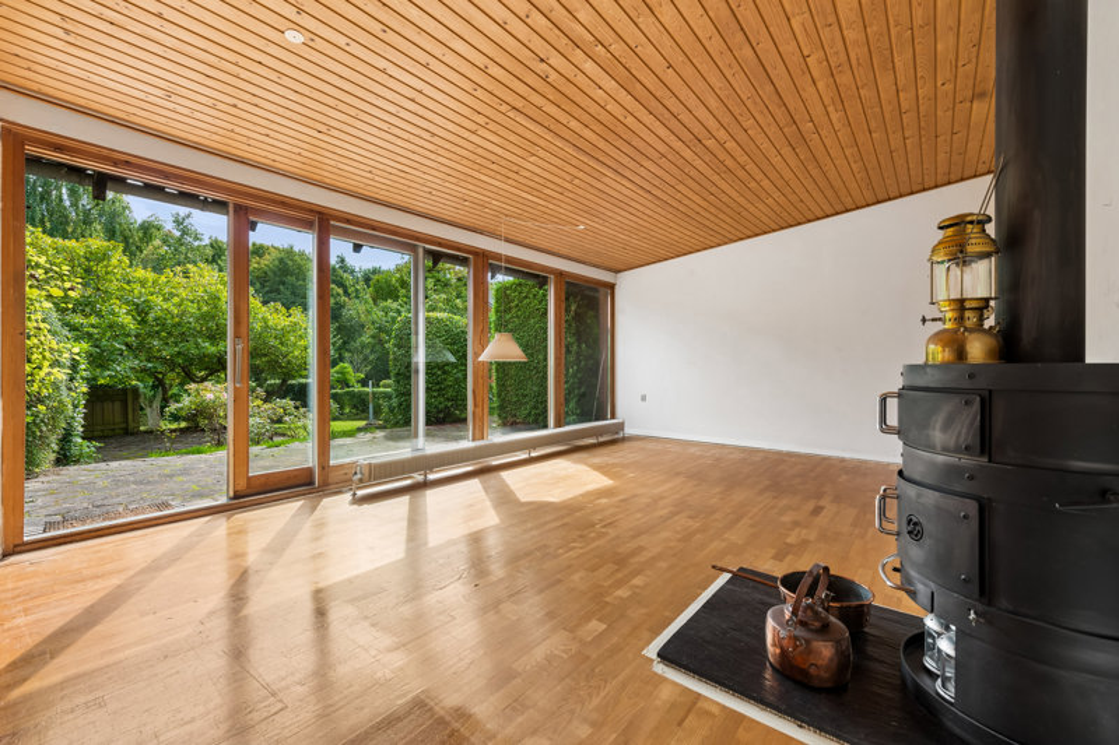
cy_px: 372
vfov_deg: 77.3
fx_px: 466
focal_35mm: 15
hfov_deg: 100.4
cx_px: 560
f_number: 10
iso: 250
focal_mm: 15
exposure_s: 1/40
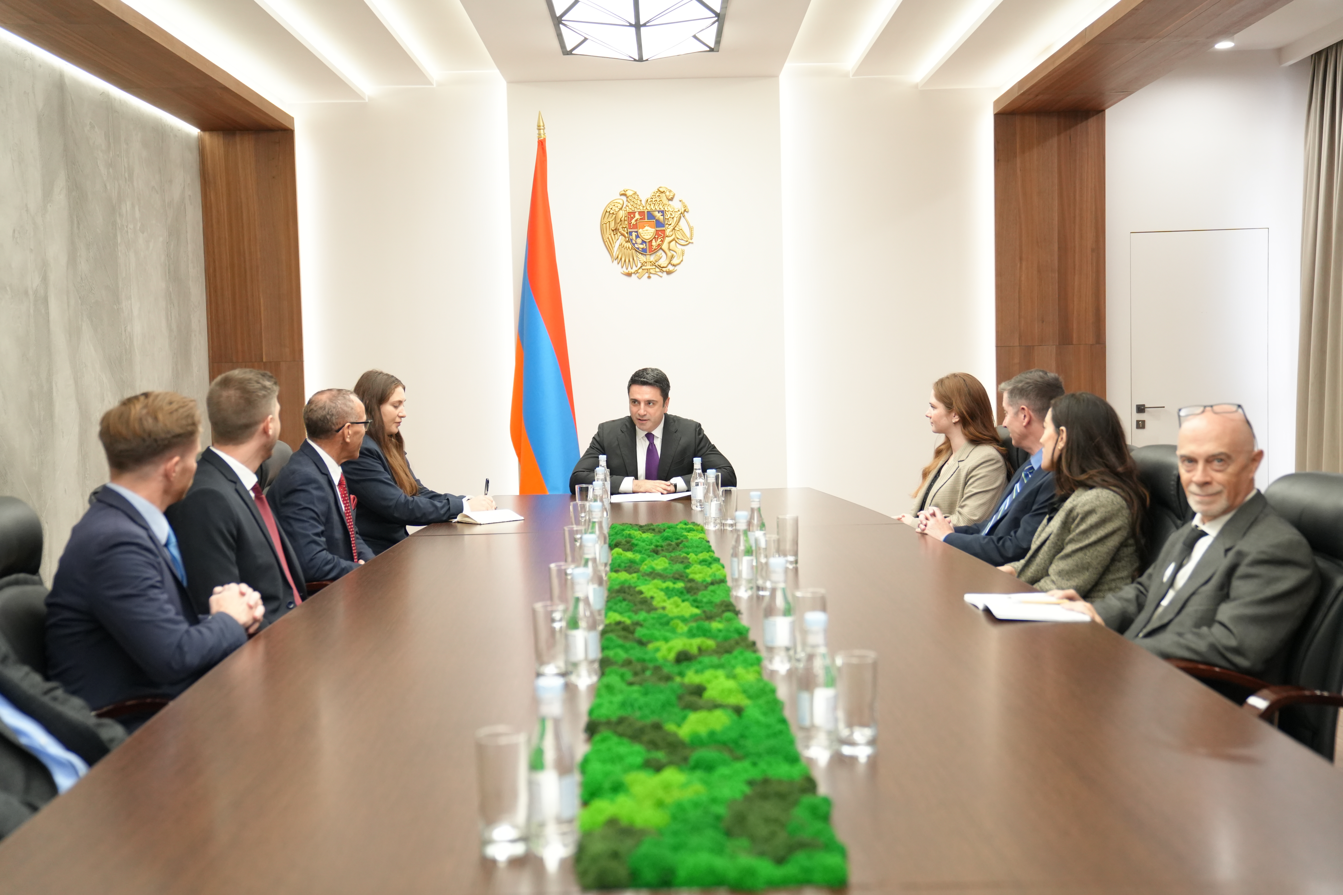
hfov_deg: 47.4
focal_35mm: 41
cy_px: 448
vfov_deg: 32.6
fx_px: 1529
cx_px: 672
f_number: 2.8
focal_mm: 41
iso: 3200
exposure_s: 1/250
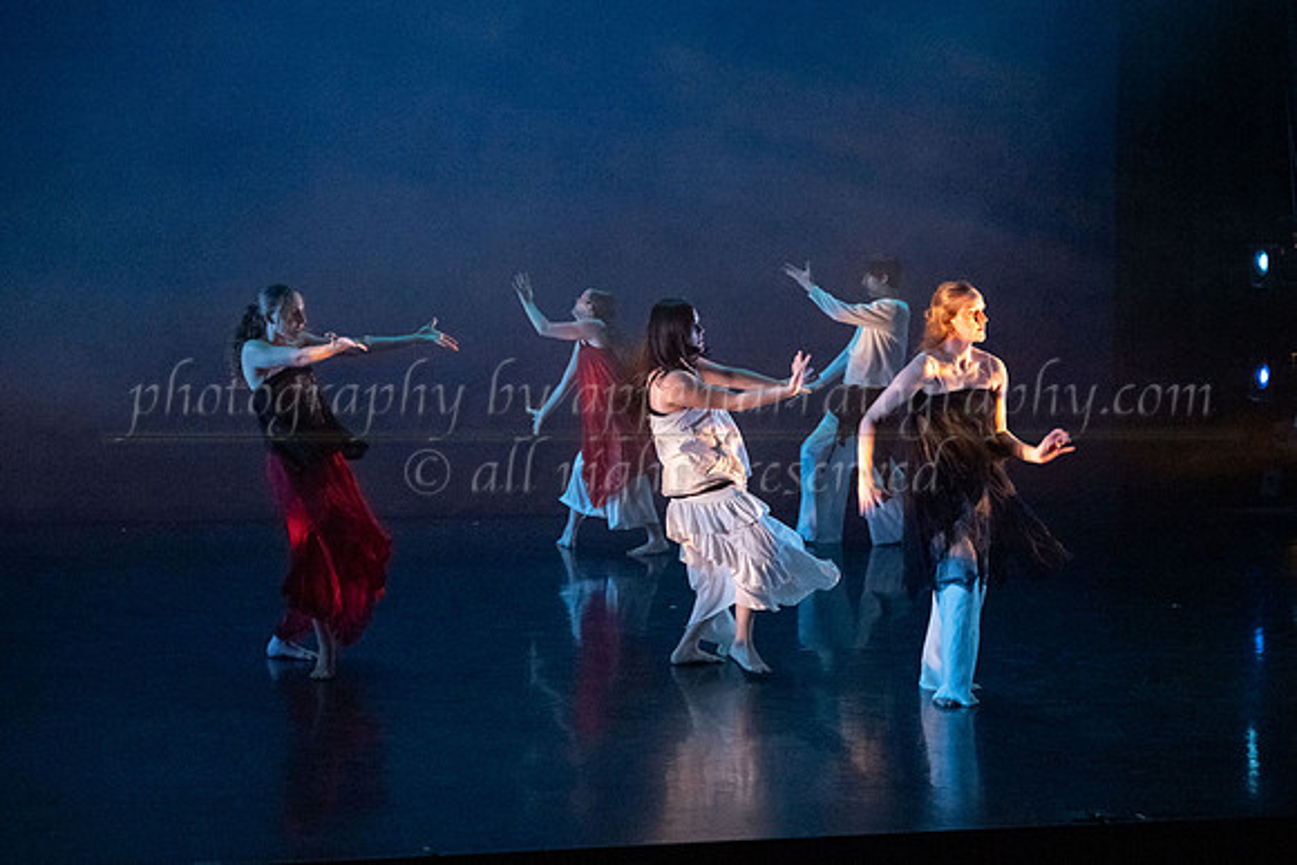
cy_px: 416
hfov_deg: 27.1
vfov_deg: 18.3
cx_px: 616
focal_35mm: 75
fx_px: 2690
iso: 5000
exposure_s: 1/400
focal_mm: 65
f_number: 2.8
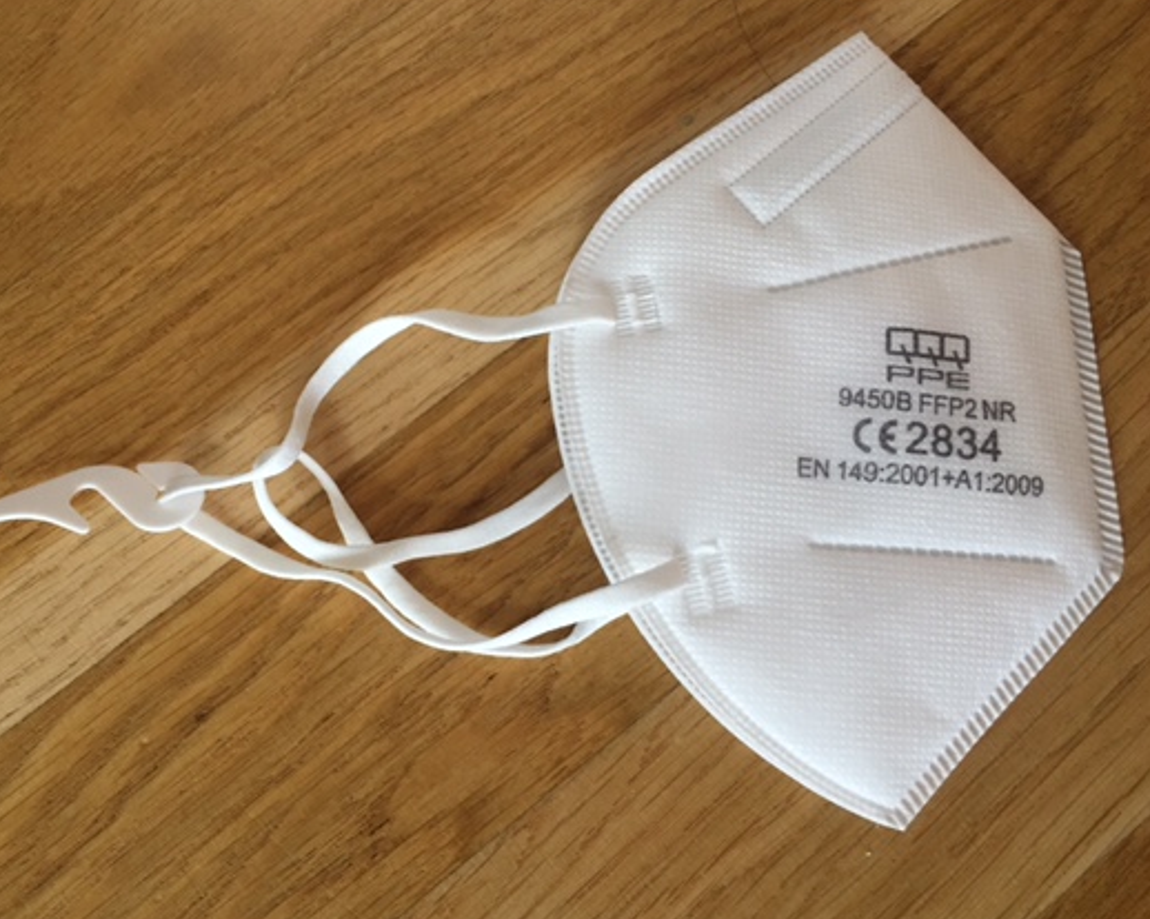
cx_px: 484
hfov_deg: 51.3
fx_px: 1191
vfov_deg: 42.2
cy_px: 464
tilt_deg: -79.8
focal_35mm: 35
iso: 100
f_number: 2.2
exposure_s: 1/17
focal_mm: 4.15
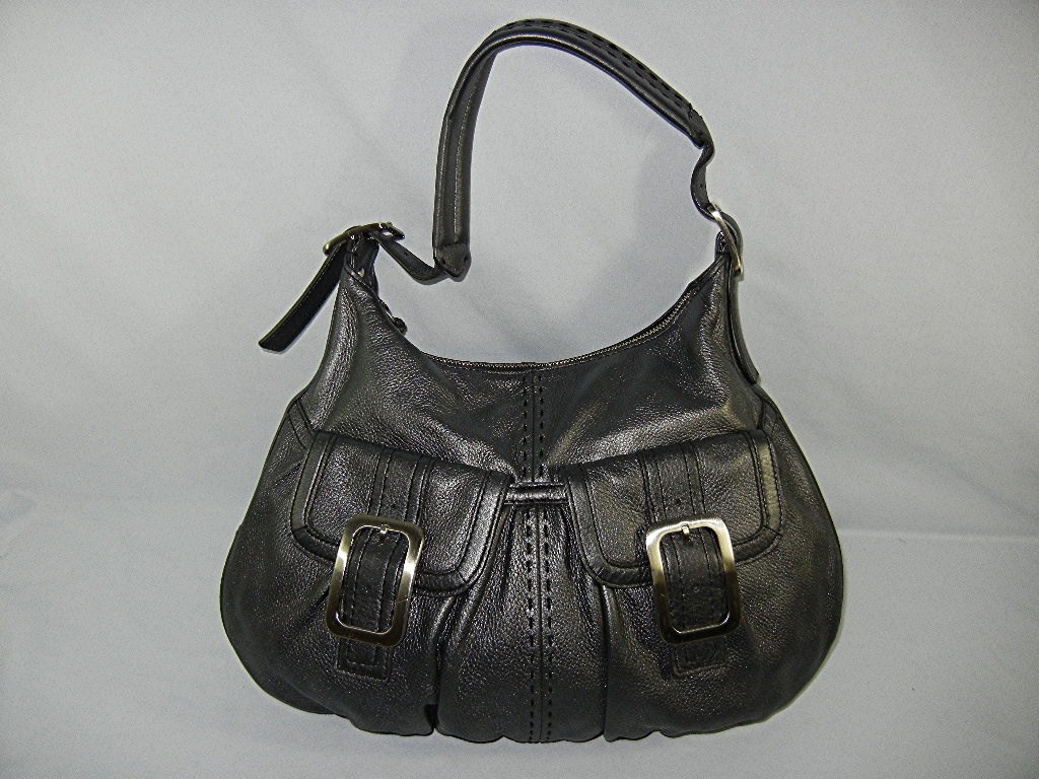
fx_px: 900
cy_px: 390
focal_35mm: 30
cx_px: 520
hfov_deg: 60.0
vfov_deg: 46.8
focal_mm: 5.4
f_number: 7
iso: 200
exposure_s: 1/30
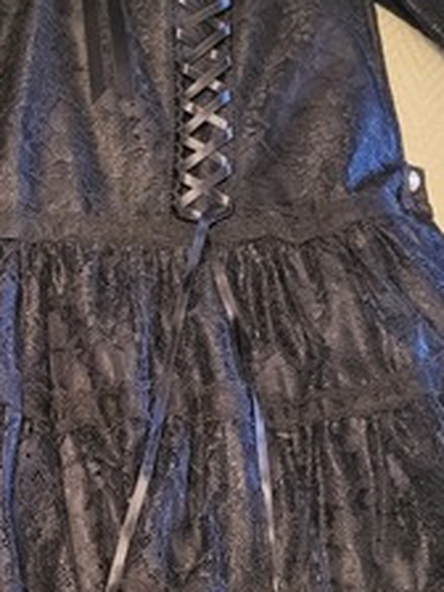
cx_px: 32
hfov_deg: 19.2
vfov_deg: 25.9
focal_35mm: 75
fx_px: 1283
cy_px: 379
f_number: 1.8
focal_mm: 5.4
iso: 1600
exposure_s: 1/24
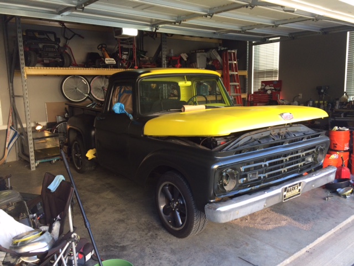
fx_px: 297
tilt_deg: -10.1
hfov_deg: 61.7
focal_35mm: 29
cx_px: 177
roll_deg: +1.6
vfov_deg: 48.2
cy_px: 133
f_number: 2.2
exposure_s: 1/120
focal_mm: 4.15
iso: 64
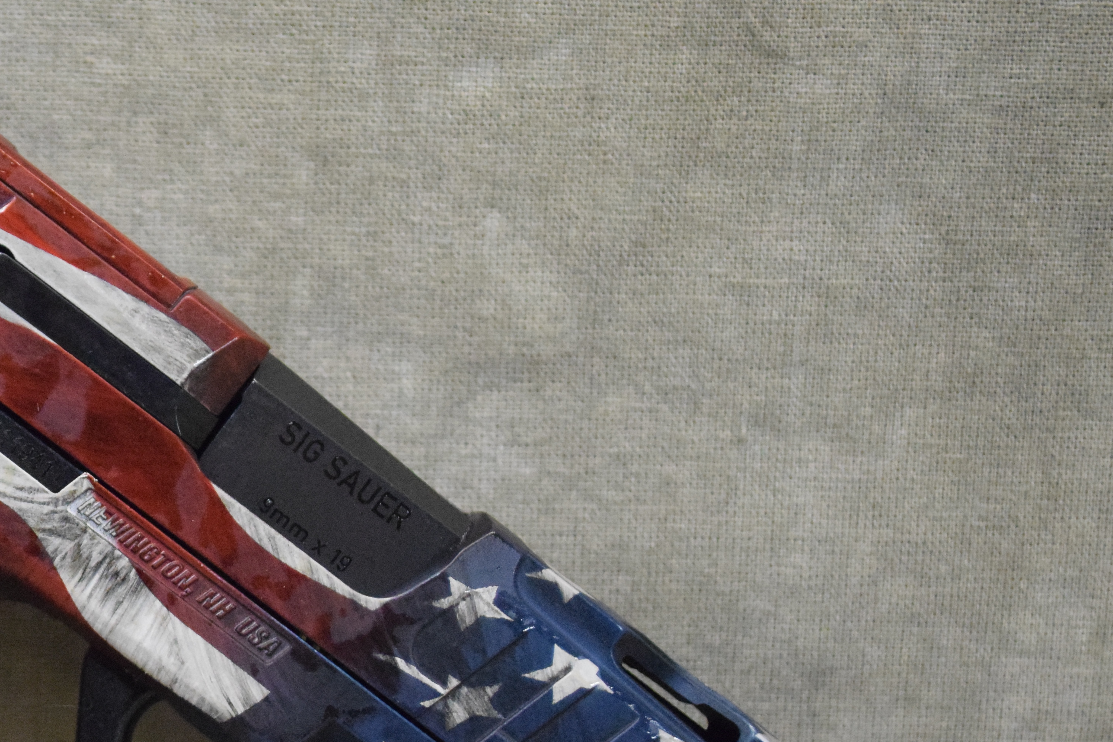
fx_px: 3617
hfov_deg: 17.1
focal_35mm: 117
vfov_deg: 11.7
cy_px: 544
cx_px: -13
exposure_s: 1/1250
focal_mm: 38
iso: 5600
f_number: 5
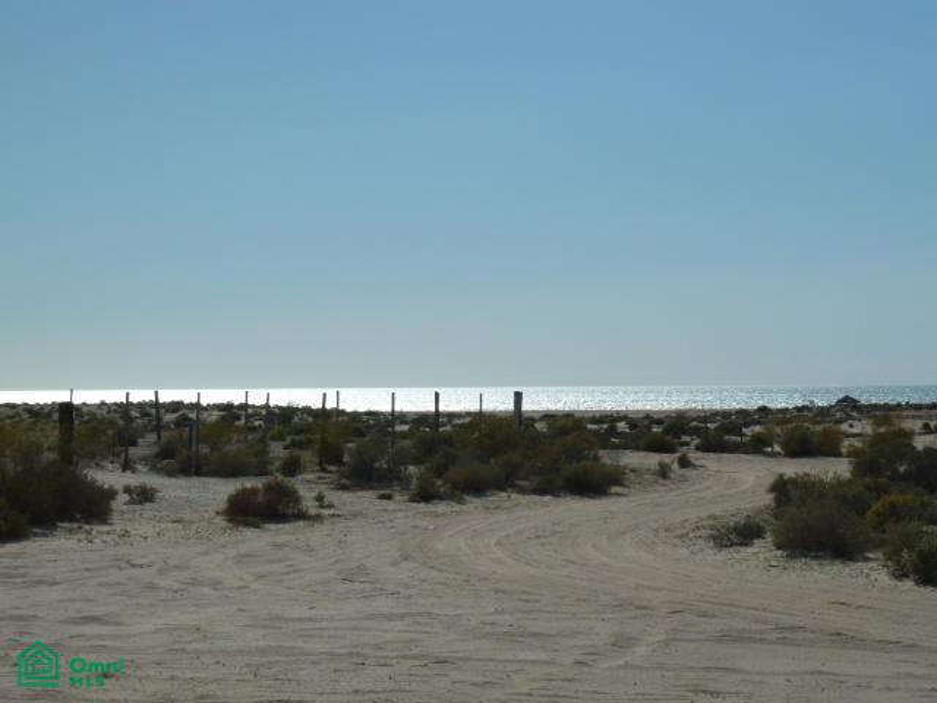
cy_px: 352
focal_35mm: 90
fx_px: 2436
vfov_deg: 16.4
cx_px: 468
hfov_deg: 21.8
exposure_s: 1/1300
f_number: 6.3
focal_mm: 14.7
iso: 80
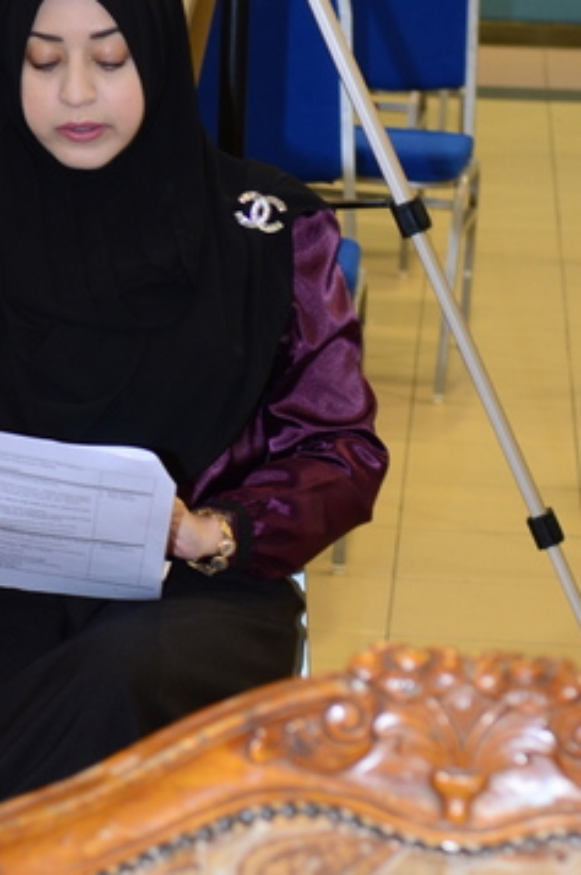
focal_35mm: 148
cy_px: 456
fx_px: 3591
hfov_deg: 9.2
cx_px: 110
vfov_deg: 13.9
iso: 500
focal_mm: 55
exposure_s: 1/60
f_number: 4
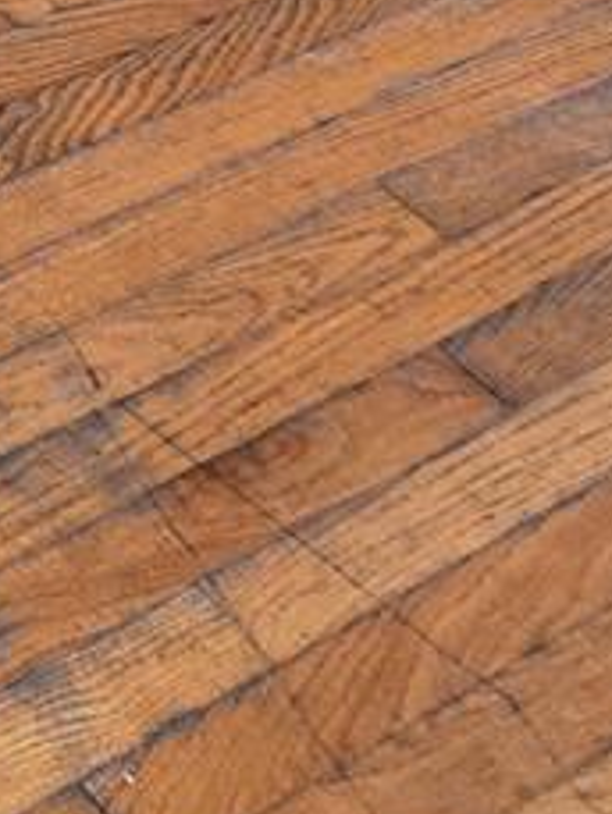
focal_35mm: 85
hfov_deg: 11.3
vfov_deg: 16.2
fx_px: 2002
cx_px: -1176
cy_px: -917
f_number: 2.2
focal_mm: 2.2
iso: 100
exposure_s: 1/120
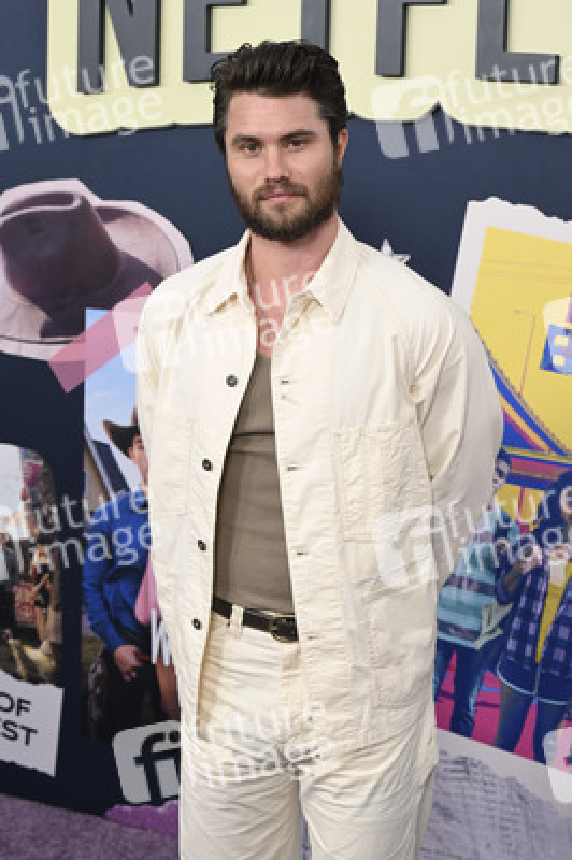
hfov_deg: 20.9
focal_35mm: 65
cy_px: 430
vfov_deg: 31.0
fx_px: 1552
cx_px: 286
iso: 1000
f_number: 5.6
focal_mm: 65
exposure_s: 1/250
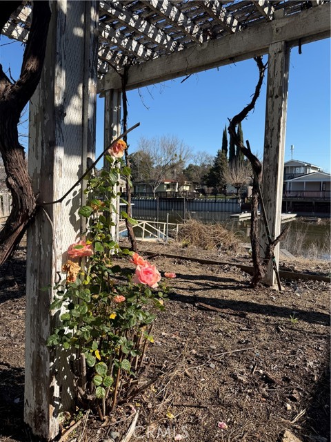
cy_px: 221
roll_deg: -1.4
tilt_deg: -5.0
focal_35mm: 24
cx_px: 166
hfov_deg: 56.8
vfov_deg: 71.6
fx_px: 306
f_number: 1.78
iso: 80
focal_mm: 6.76
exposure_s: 1/3425
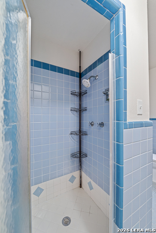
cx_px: 78
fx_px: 91
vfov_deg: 104.3
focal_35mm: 14
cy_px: 116
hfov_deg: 81.2
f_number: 8
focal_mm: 14
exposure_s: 1/4
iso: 500
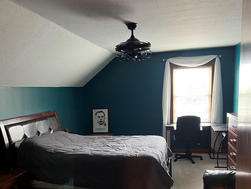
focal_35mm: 35
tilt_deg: -9.4
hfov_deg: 52.6
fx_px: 254
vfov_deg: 40.0
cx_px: 125
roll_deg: +4.3
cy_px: 133
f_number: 1.5
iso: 500
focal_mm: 5.7
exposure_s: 1/40
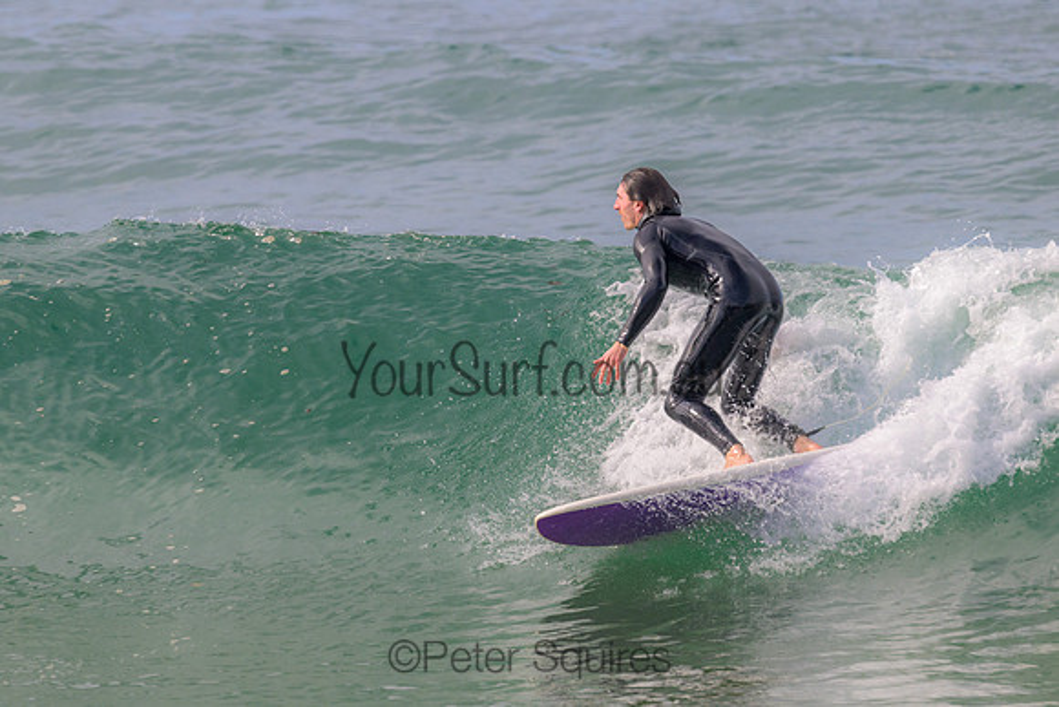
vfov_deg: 2.1
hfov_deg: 3.2
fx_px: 19048
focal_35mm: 647
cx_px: 541
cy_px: 291
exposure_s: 1/1250
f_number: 11
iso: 1000
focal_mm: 550
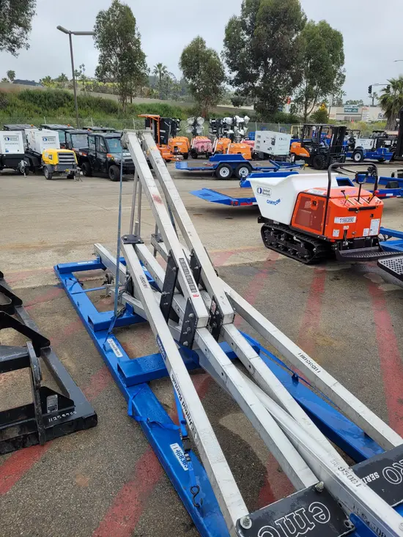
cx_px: 202
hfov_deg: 53.1
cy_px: 268
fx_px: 403
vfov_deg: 67.3
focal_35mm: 26
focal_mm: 5.4
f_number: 1.8
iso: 40
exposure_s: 1/550
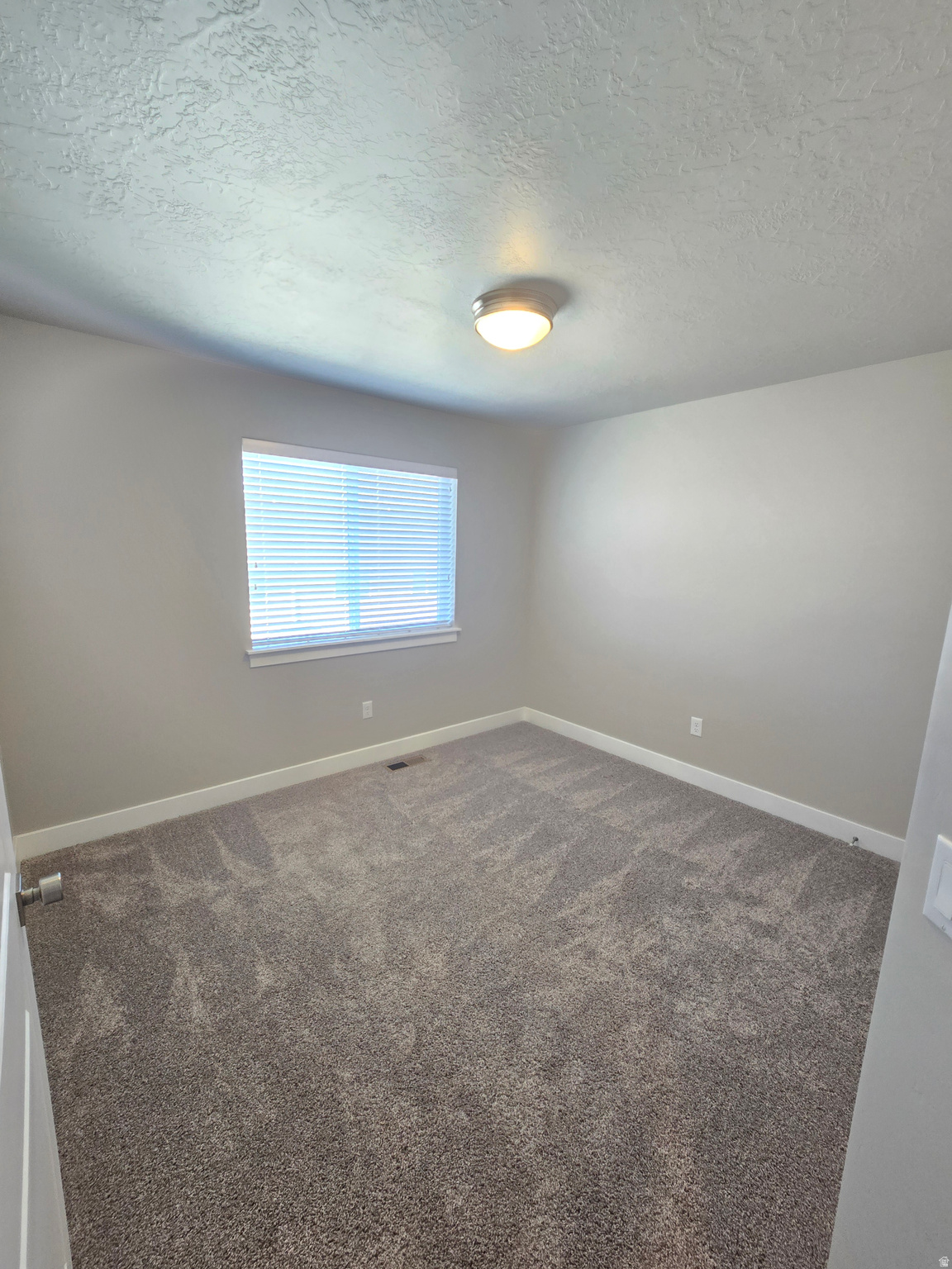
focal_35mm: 13
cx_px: 476
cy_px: 634
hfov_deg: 89.9
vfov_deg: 106.2
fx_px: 477
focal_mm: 2.2
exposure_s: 1/60
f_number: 2.2
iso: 160
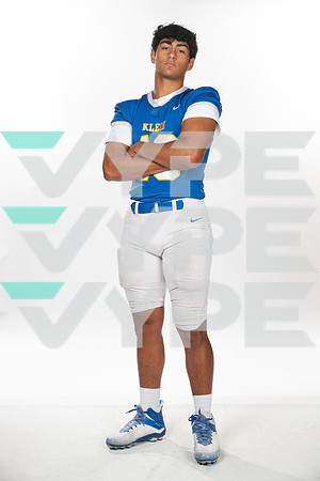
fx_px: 800
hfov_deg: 22.6
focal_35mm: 60
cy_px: 240
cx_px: 160
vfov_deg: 33.4
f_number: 7.1
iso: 800
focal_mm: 60
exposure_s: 1/320
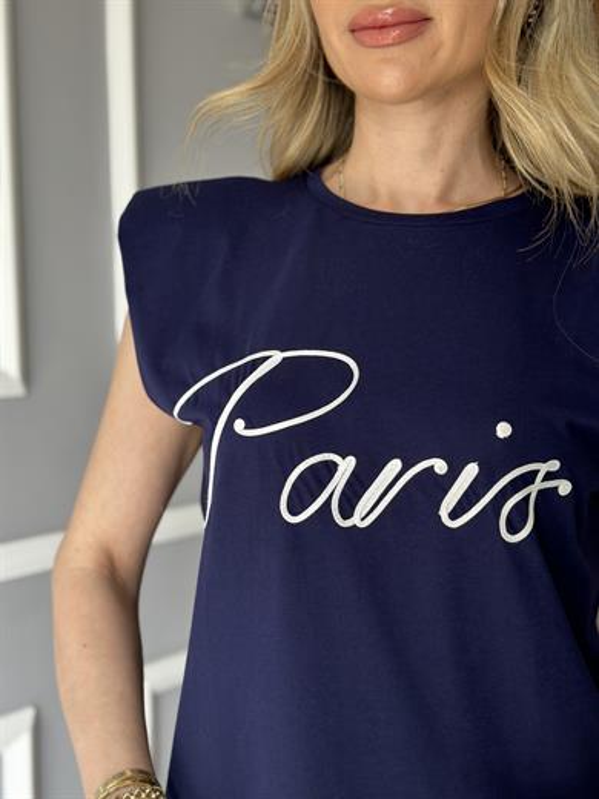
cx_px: 300
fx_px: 1107
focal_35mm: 48
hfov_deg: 30.3
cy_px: 400
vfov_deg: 39.7
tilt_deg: -4.2
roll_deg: +1.0
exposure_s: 1/143
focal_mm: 6.86
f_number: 1.78
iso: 64
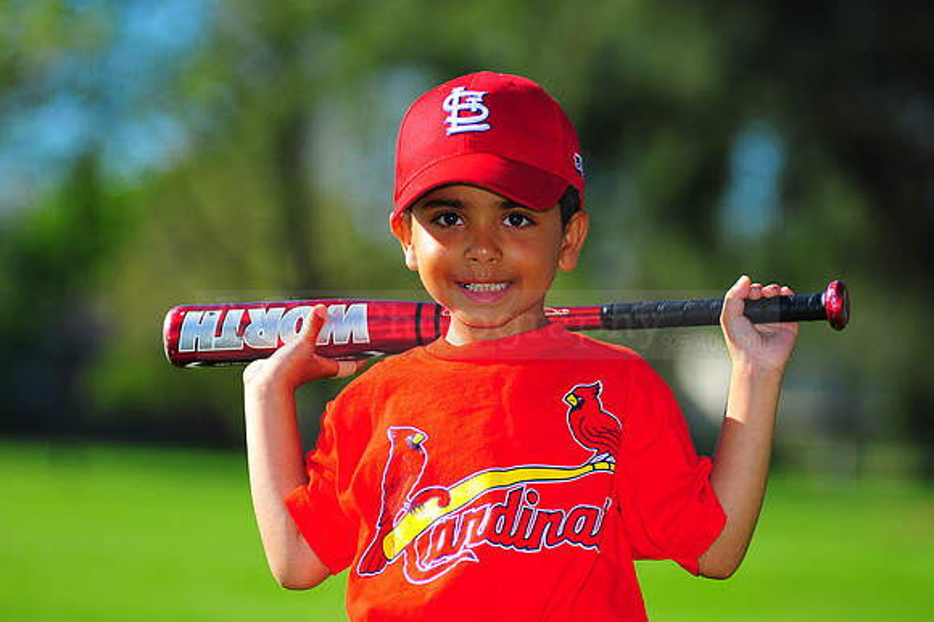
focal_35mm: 180
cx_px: 467
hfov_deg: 11.4
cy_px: 311
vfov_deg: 7.6
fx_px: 4667
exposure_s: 1/1250
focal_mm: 180
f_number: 4
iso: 200
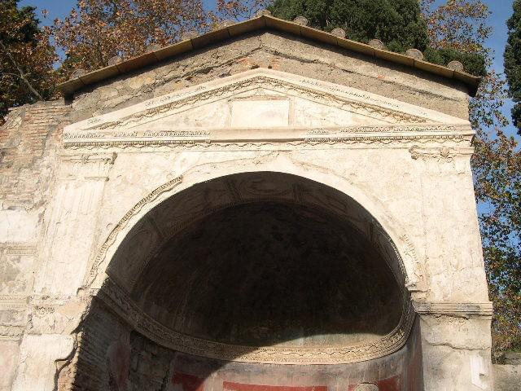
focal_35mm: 38
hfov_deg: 49.0
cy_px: 196
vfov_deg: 37.7
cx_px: 260
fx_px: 572
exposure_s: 1/148
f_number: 7.6
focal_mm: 8
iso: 100
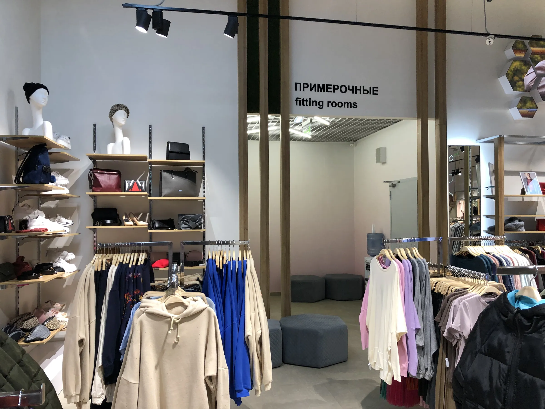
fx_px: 441
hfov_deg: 63.4
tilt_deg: +4.2
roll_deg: +1.7
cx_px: 272
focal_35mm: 28
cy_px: 204
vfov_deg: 49.7
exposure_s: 1/33
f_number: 1.8
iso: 25
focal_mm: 4
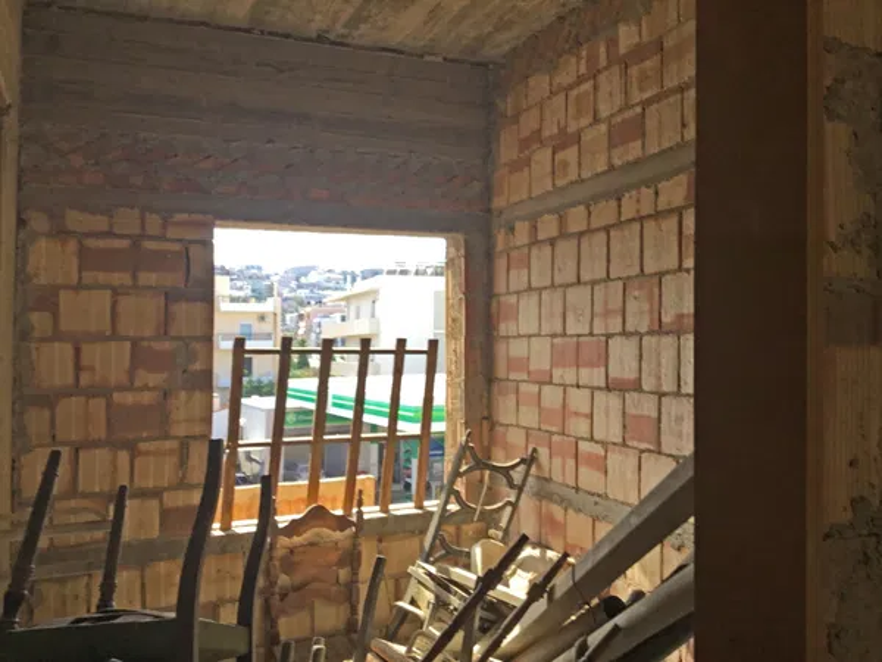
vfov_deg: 45.4
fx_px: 790
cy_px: 331
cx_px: 441
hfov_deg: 58.4
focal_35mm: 31
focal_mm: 3.3
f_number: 2.4
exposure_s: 1/240
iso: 25
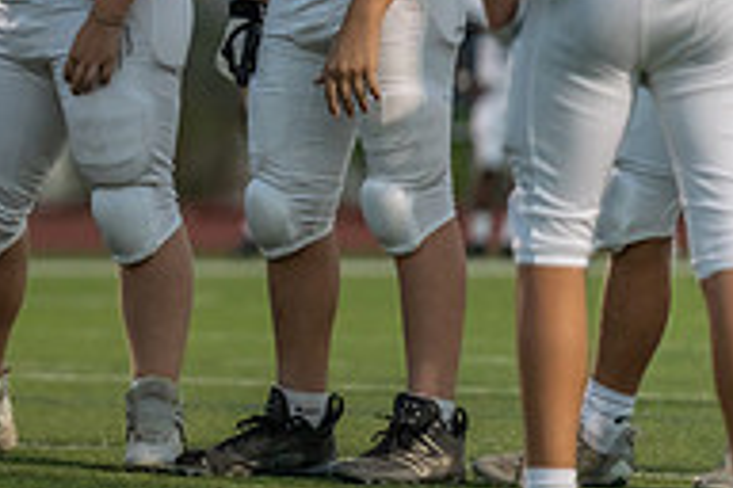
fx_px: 12297
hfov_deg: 3.4
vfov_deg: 2.3
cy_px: -21
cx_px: -340
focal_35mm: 604
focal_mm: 200
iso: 1000
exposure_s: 1/1250
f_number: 2.8
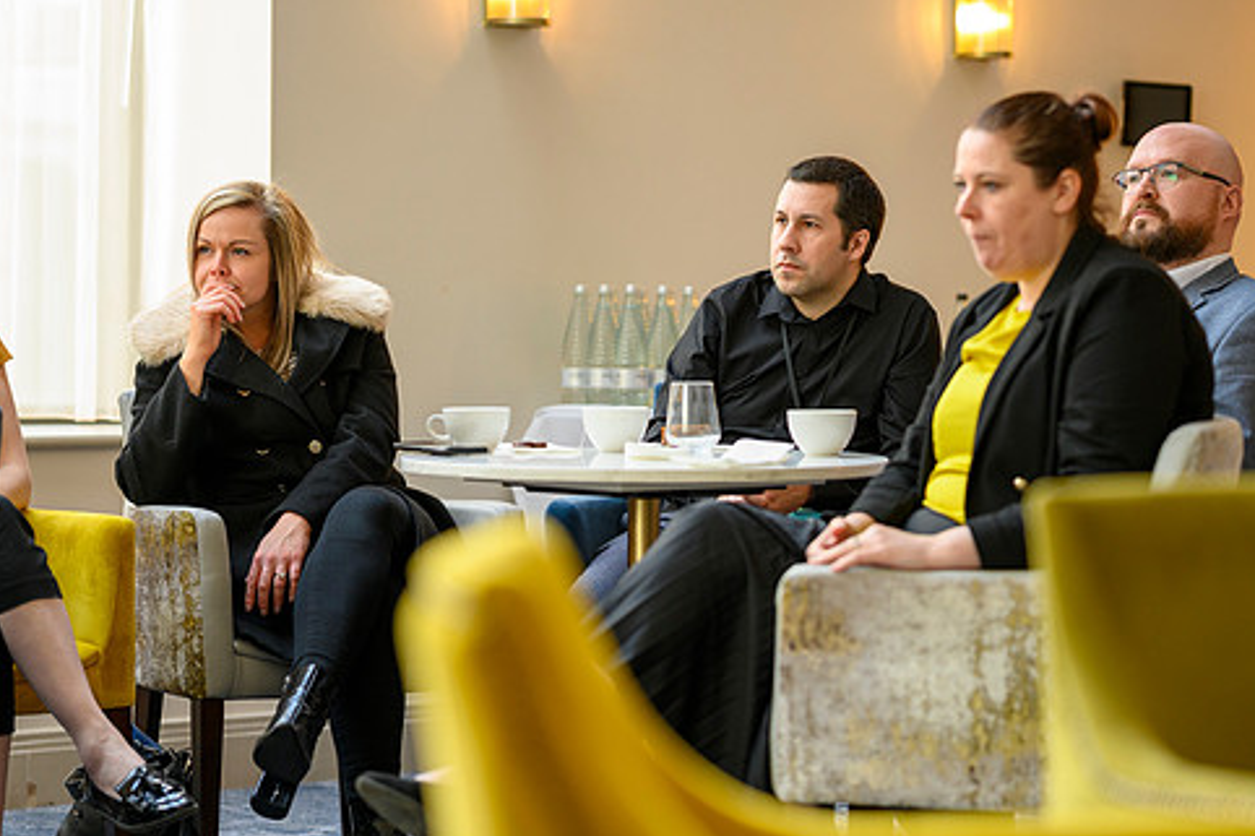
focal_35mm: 110
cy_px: 415
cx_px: 633
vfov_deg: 12.4
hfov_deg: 18.6
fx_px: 3833
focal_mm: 85
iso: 640
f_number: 2.2
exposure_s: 1/200
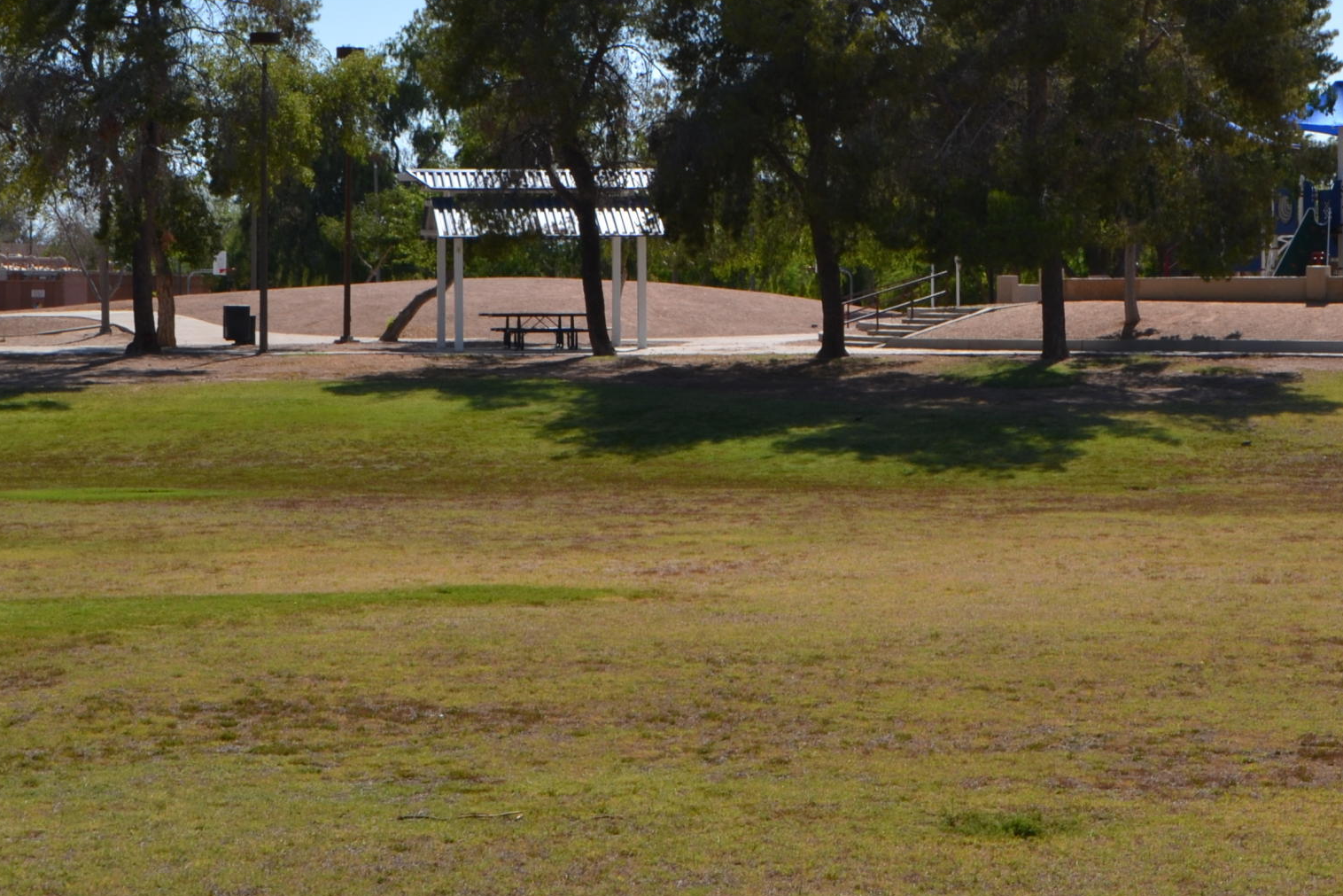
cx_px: 956
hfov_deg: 21.3
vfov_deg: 14.3
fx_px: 3544
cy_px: 136
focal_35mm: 95
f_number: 10
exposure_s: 1/200
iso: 100
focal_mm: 32
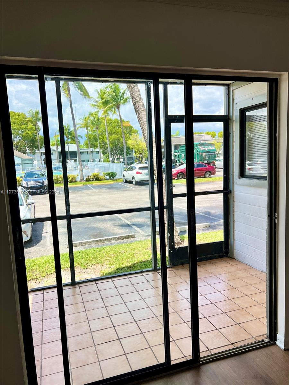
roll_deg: +2.5
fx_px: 289
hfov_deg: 53.1
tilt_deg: -6.3
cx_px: 144
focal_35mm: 26
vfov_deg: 67.3
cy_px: 192
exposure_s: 1/1395
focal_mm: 5.7
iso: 50
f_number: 1.5
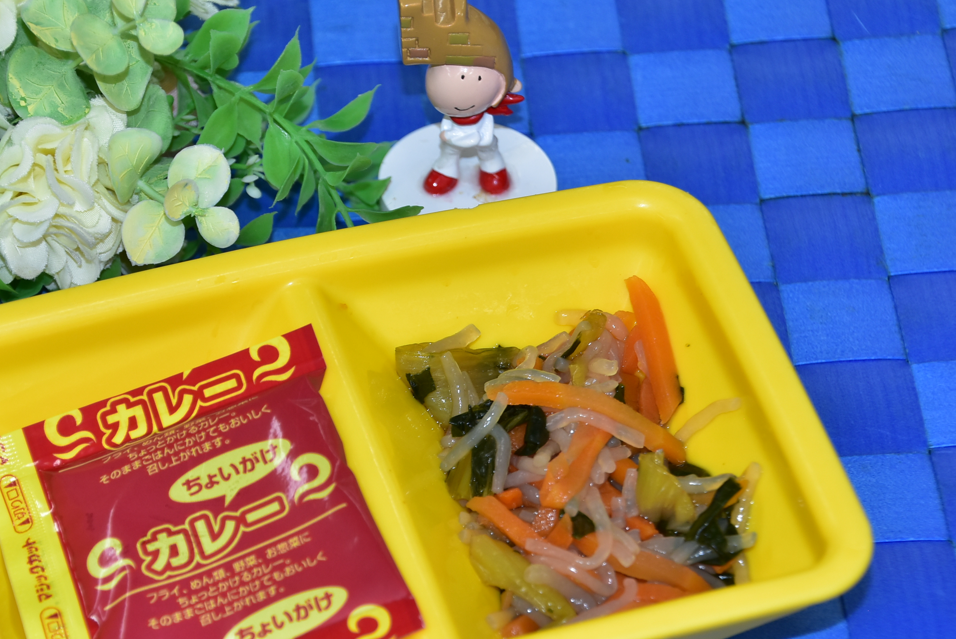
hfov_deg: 12.5
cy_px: 366
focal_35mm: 165
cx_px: 344
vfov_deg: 8.4
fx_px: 4376
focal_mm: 85
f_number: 5.6
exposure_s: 1/80
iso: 400
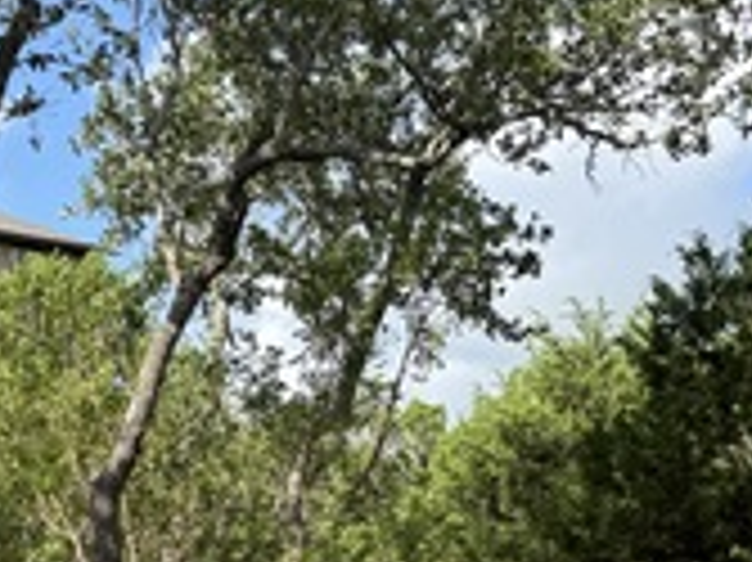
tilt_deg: +2.5
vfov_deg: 15.8
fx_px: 1997
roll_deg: +1.8
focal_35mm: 92
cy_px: 549
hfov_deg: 21.1
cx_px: 158
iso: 80
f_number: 1.78
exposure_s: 1/2169
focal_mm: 6.76
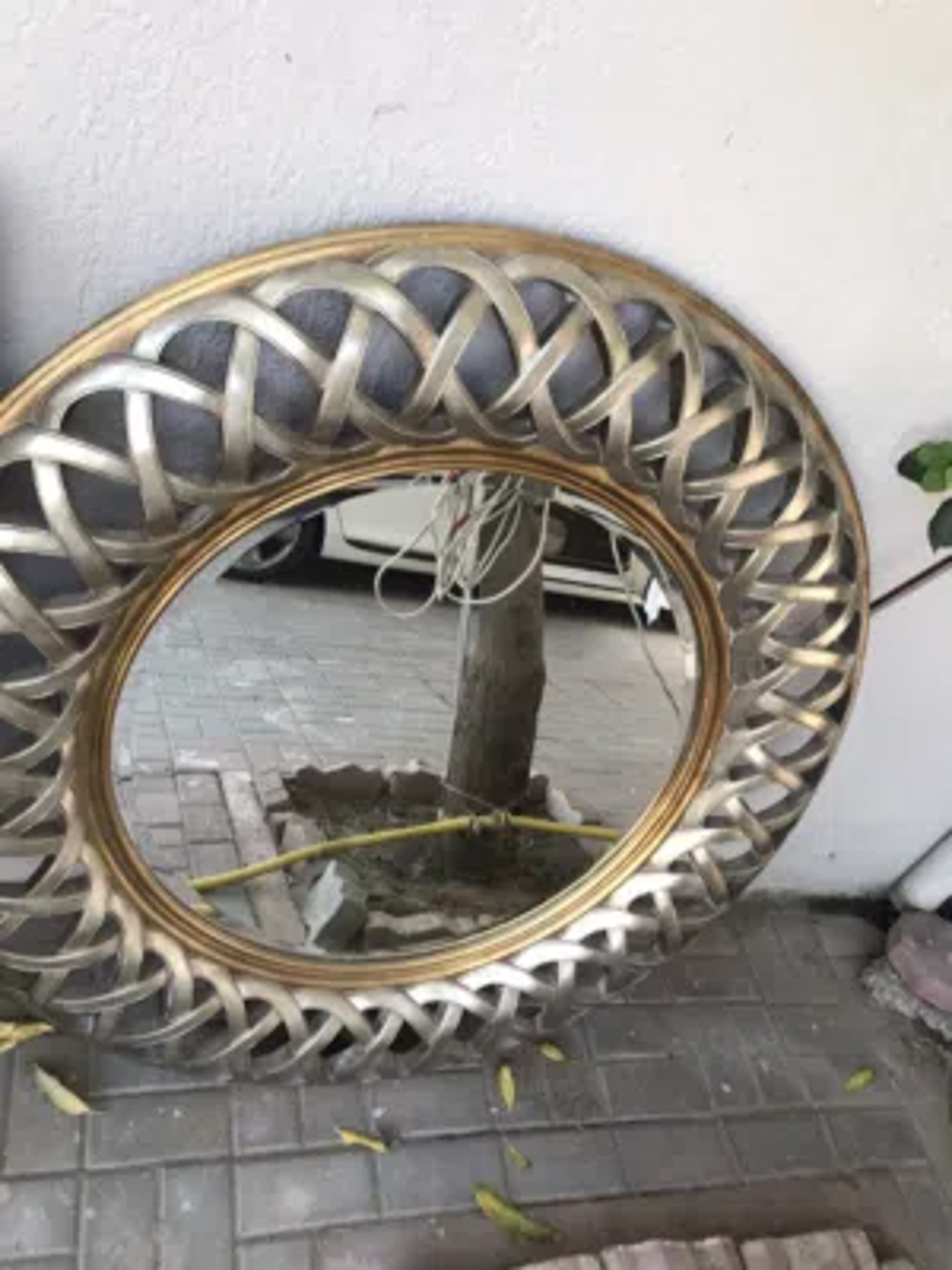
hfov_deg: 49.7
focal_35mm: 28
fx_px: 1027
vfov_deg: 63.4
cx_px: 476
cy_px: 635
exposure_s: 1/112
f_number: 1.8
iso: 20
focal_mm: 3.99
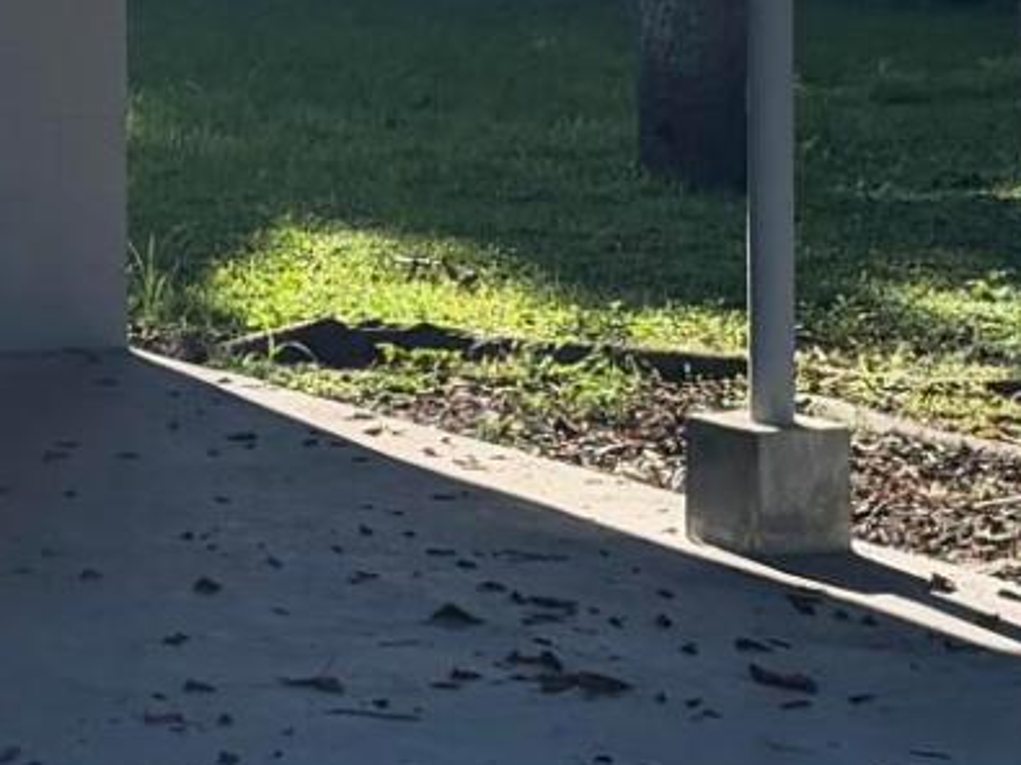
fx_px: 5160
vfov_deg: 8.4
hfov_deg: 10.5
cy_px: -233
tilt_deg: +1.0
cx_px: -931
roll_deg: +1.6
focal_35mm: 175
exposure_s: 1/2110
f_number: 1.78
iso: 100
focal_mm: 6.76
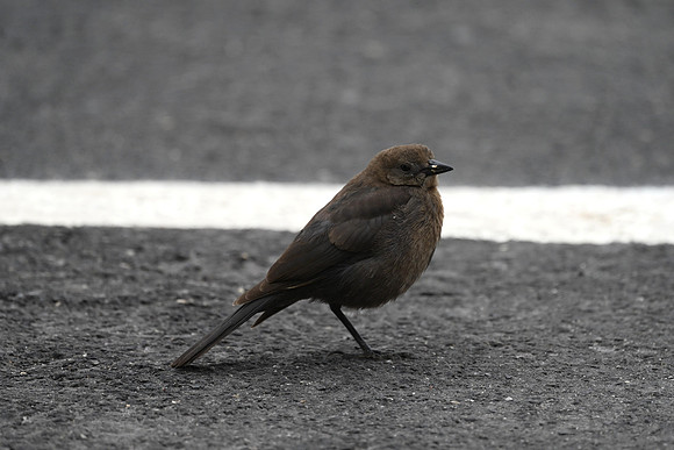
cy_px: 225
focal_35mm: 600
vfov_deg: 2.3
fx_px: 11235
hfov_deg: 3.4
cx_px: 337
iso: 1000
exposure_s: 1/3200
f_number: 6.3
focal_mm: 600
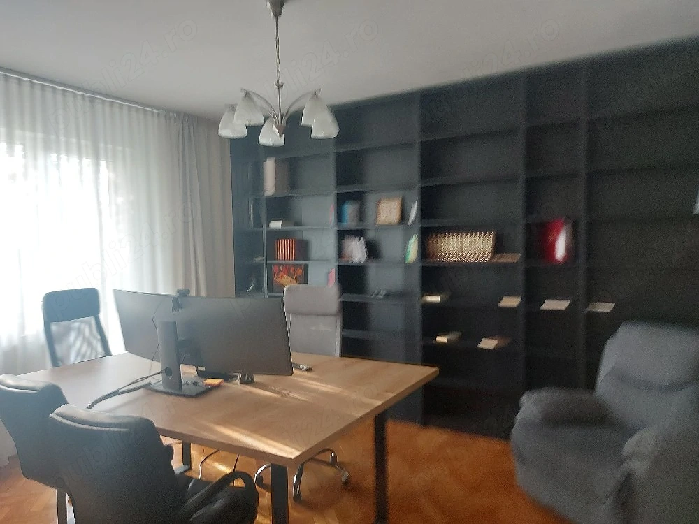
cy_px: 262
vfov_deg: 56.8
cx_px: 350
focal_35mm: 24
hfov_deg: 71.6
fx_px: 485
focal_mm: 5.23
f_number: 1.8
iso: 320
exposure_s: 1/25
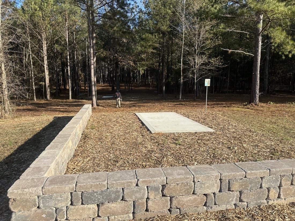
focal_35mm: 24
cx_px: 148
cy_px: 110
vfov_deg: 56.8
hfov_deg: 71.6
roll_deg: +1.2
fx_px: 205
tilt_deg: -7.7
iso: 80
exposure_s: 1/1988
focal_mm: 6.86
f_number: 1.78
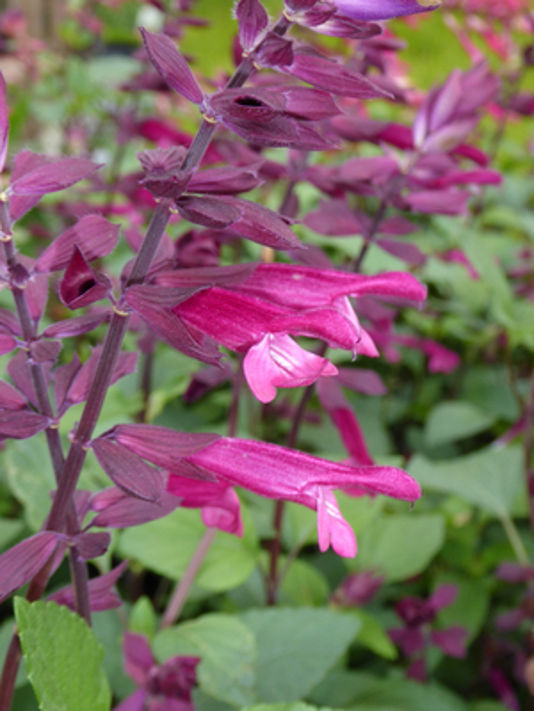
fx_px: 1255
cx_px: 267
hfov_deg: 24.0
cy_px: 356
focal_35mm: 61
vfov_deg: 31.7
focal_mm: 10.9
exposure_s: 1/60
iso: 100
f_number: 4.3
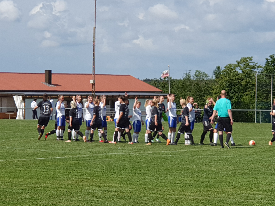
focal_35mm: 53
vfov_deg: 27.5
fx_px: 421
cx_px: 138
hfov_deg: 36.2
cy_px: 102
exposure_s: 1/1209
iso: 40
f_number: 2.4
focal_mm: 6
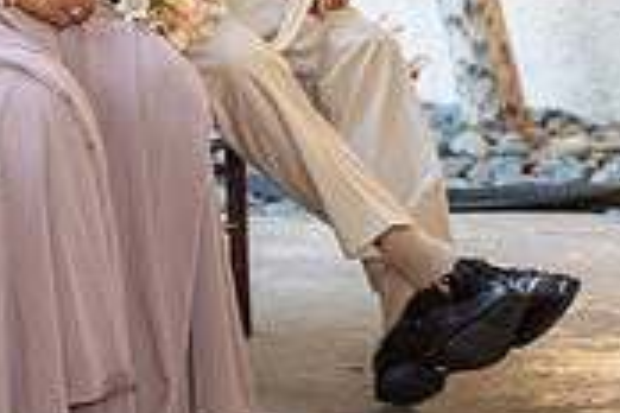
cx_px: -314
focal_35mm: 234
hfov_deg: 8.6
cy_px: -45
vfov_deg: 5.8
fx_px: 4030
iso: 500
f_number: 3.2
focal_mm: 70
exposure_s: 1/100
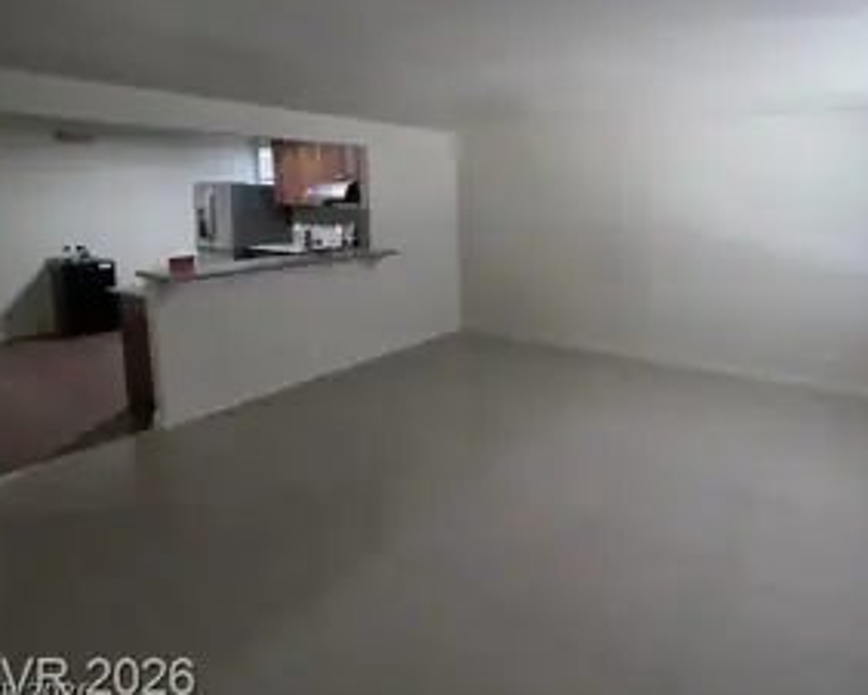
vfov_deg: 72.4
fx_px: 463
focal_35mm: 18
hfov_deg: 83.4
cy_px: 252
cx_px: 579
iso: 500
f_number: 1.9
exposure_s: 1/60
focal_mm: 2.2
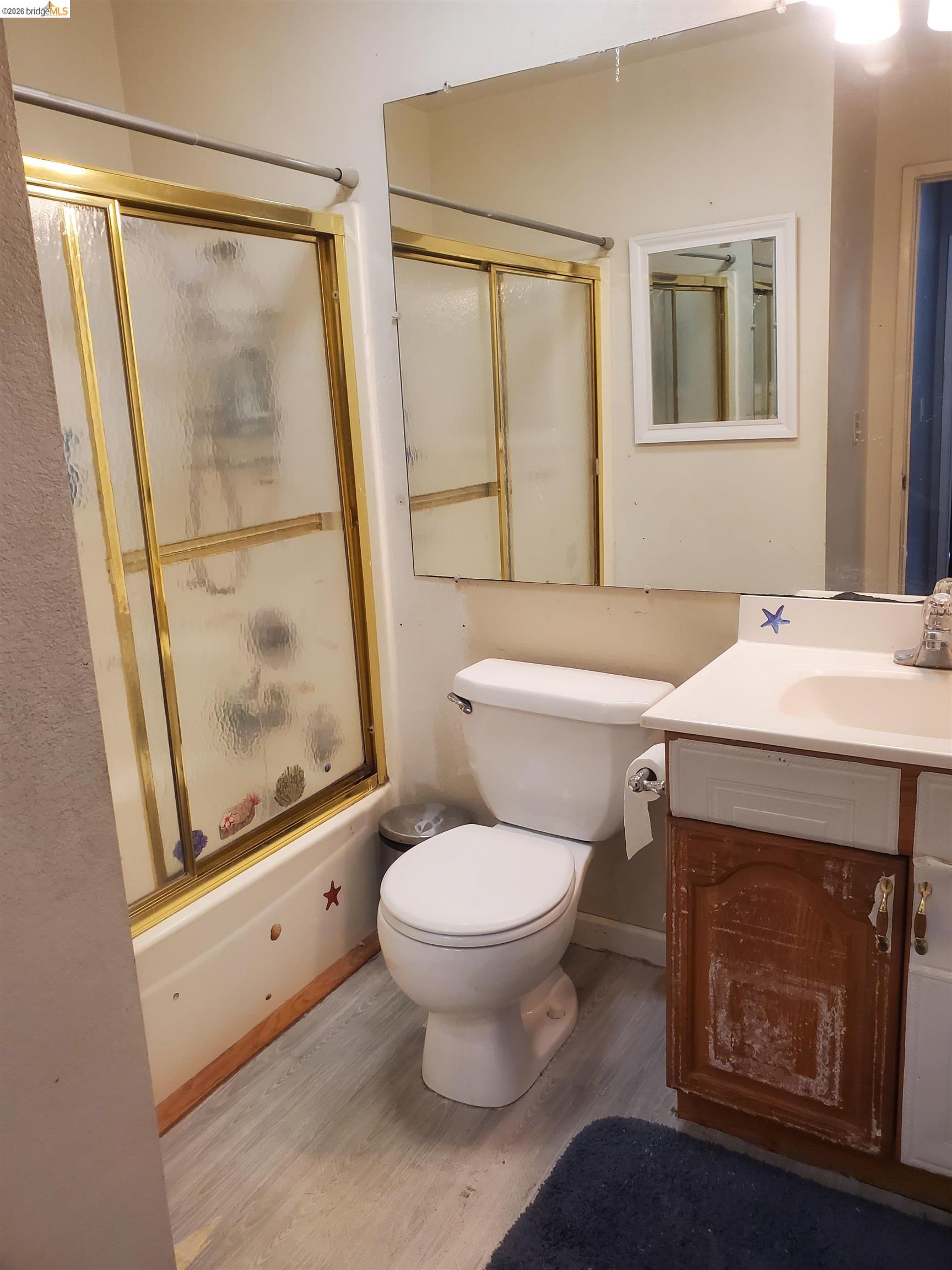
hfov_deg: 53.1
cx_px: 476
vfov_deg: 67.3
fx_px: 953
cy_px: 635
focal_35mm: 26
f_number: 2.4
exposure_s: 1/120
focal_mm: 4.3
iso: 200
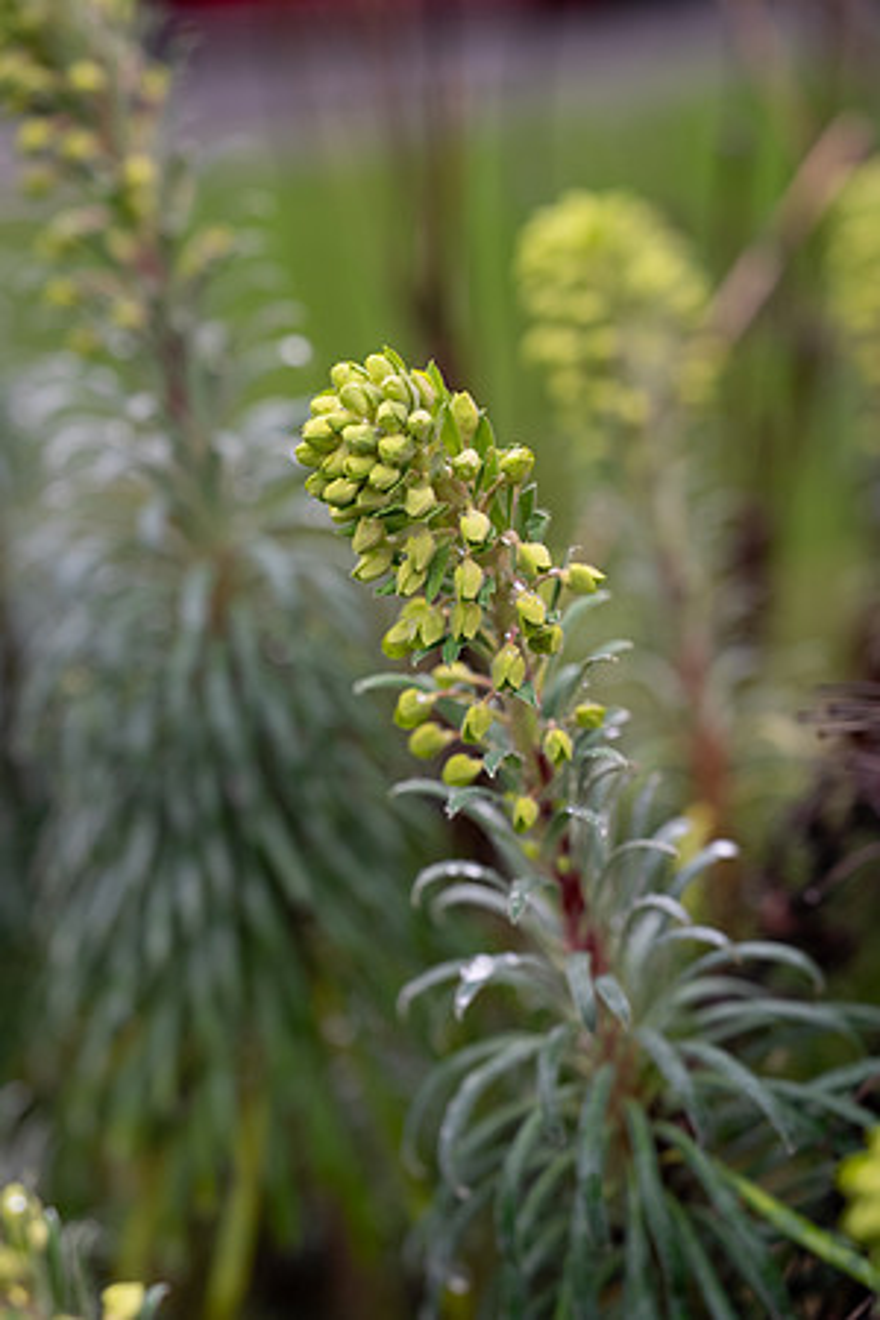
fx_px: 2566
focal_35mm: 70
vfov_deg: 28.8
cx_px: 440
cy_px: 660
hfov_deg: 19.5
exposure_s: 1/80
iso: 250
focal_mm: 70
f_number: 3.2
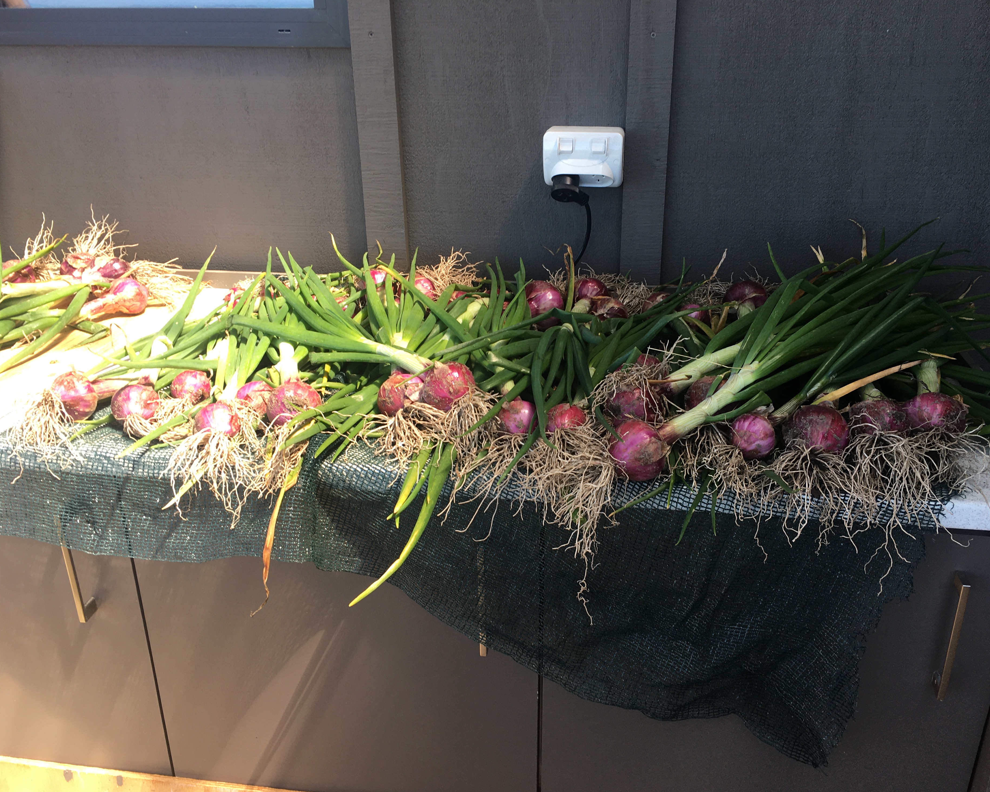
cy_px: 401
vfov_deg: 47.1
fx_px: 908
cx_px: 530
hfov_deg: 57.1
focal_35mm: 31
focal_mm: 4.15
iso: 25
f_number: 2.2
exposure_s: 1/124
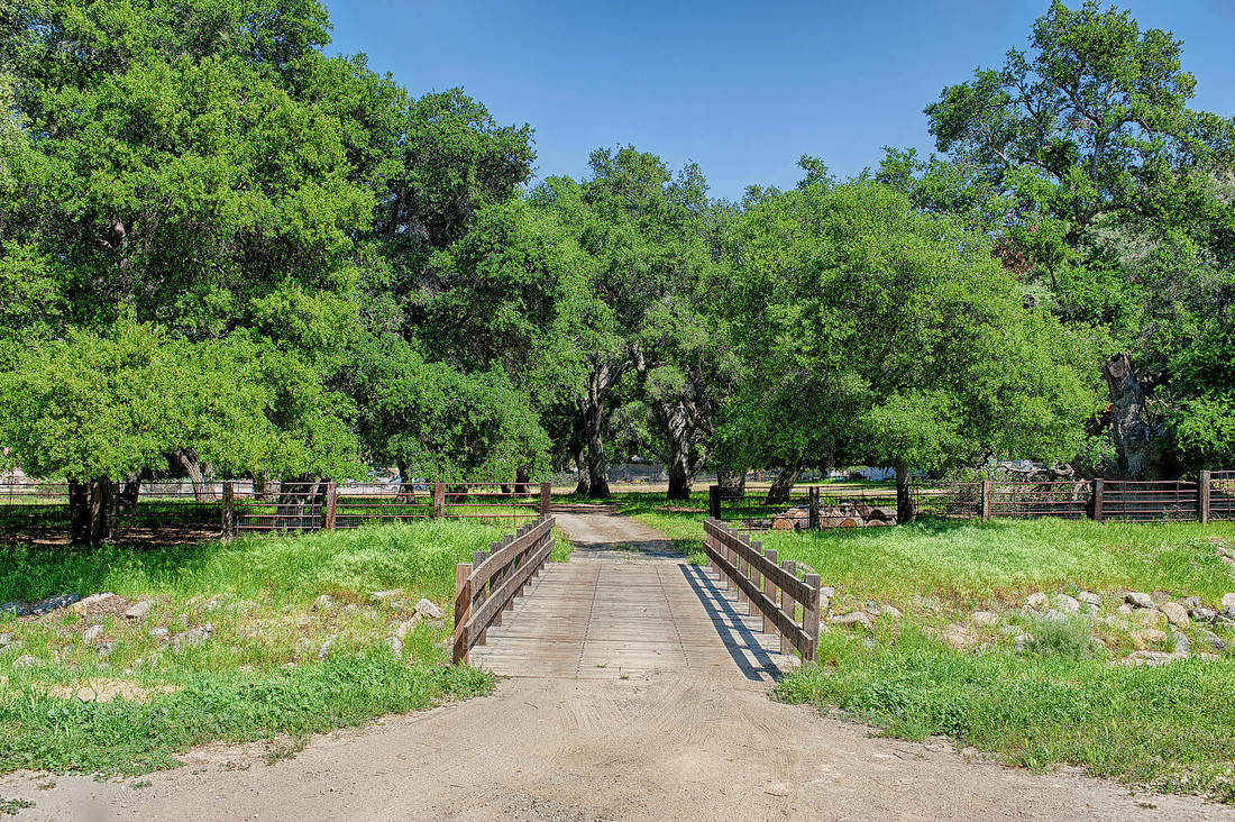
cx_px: 618
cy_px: 411
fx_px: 1200
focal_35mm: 35
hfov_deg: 54.5
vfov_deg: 37.8
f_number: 11
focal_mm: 35
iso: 200
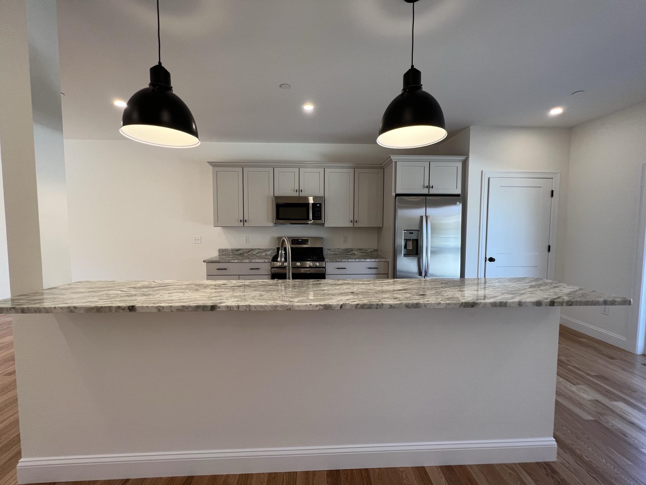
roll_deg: -0.1
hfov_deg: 106.2
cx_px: 323
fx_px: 243
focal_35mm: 13
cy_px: 242
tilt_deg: -5.1
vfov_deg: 89.9
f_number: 1.8
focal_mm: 1.57
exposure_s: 1/120
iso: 100
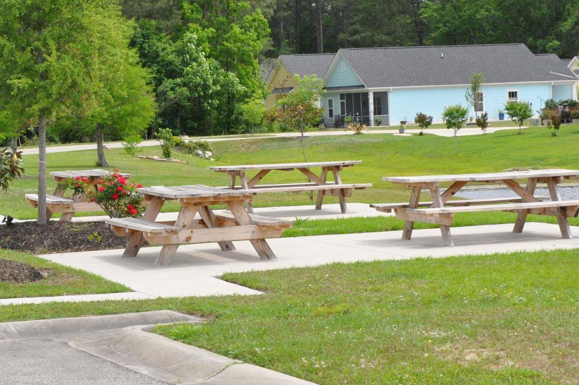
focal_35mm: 107
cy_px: 147
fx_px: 1719
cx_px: 225
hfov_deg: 19.1
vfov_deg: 12.8
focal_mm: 38
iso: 1000
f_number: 14
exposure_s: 1/800
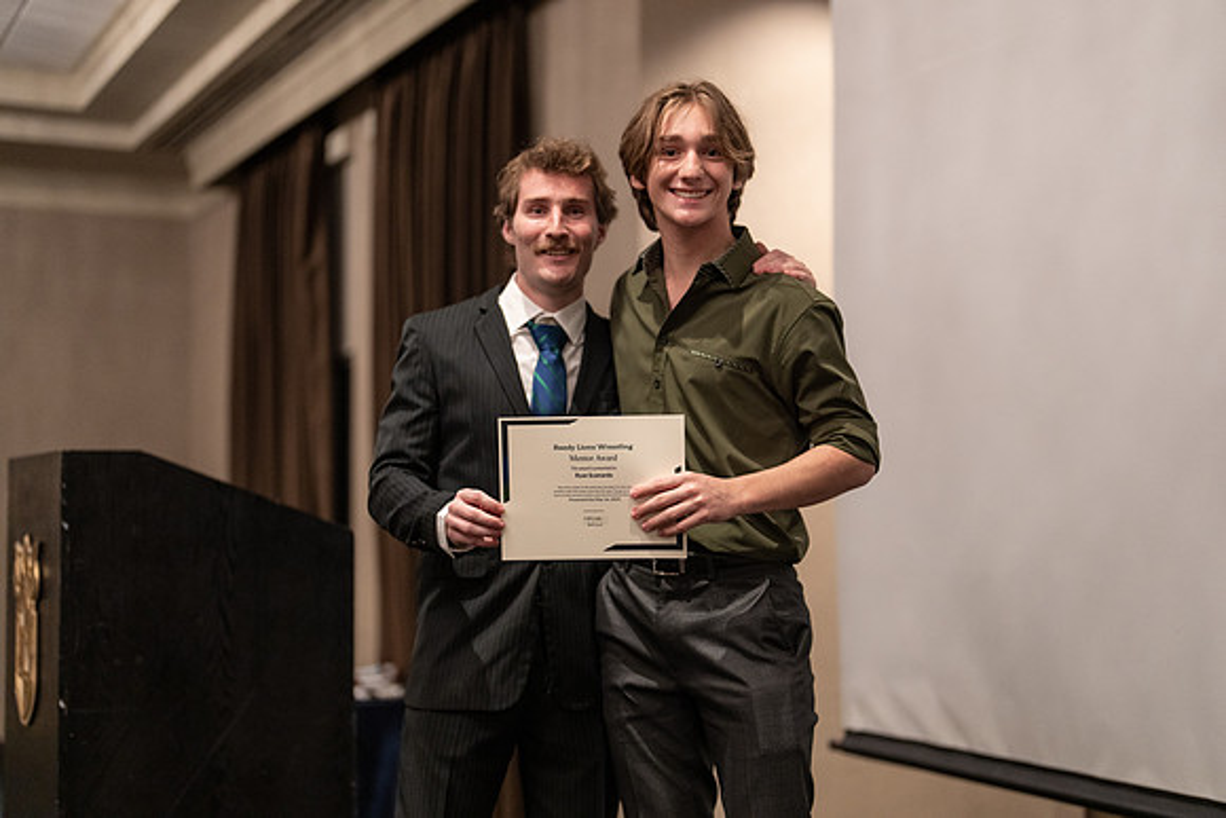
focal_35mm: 50
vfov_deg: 27.0
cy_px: 409
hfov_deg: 39.6
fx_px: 1703
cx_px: 613
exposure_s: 1/320
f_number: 1.2
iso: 1600
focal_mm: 50
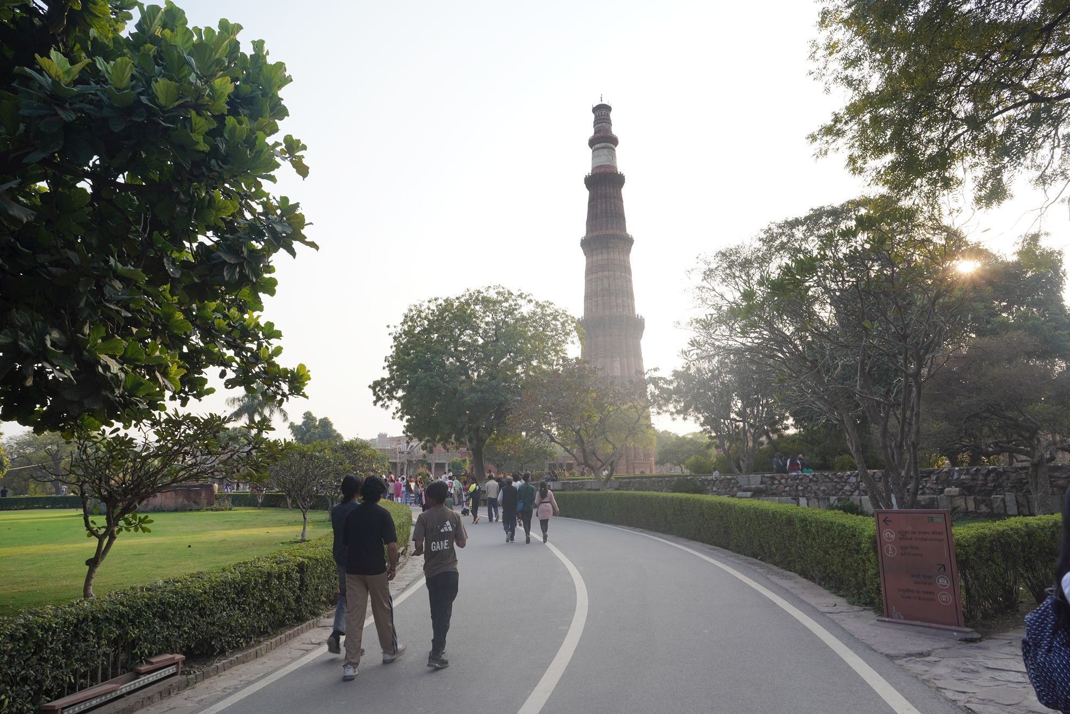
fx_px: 713
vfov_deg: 53.1
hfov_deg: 73.7
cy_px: 357
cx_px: 535
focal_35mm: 24
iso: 100
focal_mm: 24
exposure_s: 1/100
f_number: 8
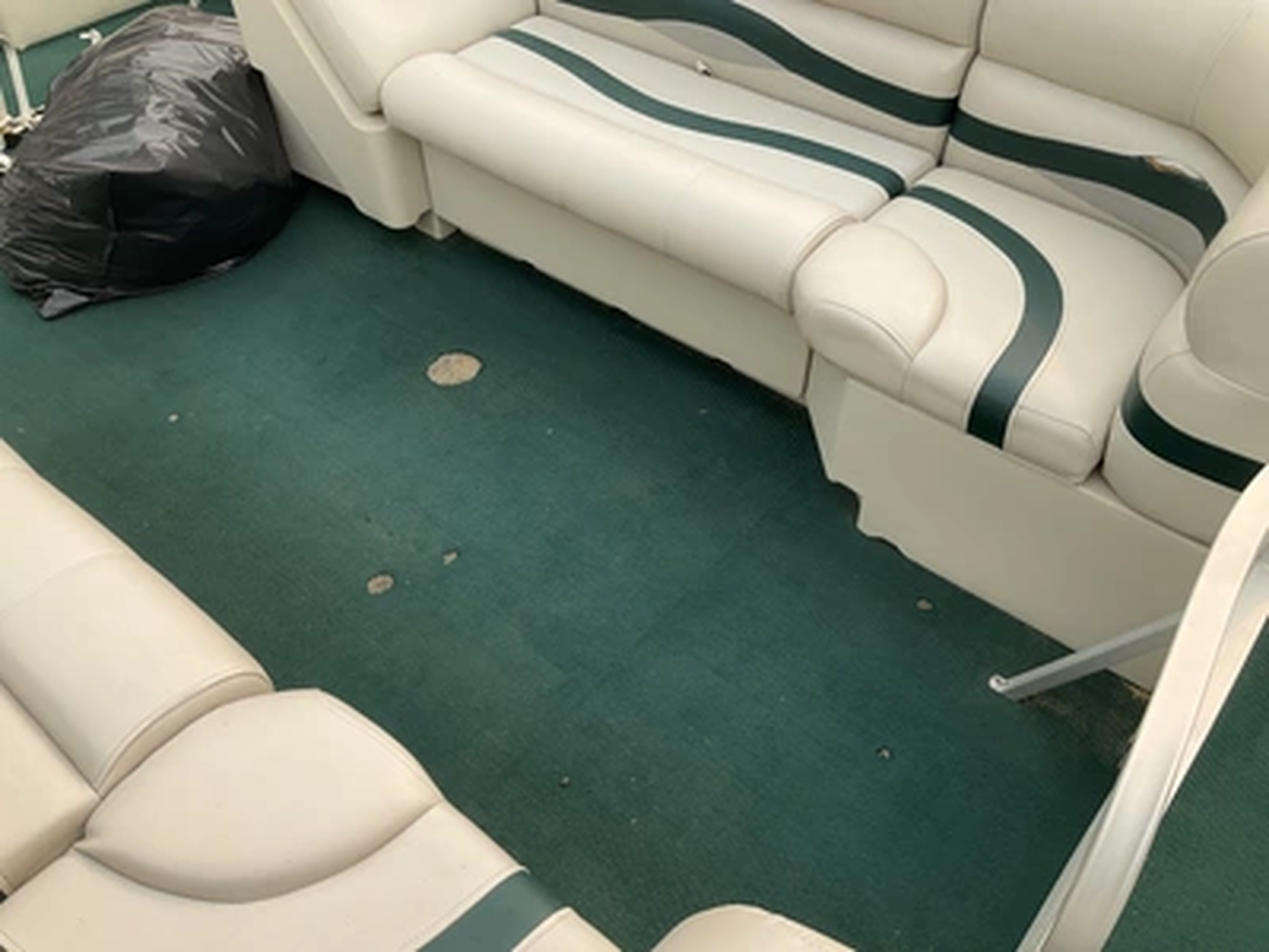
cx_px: 634
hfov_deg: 61.7
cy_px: 476
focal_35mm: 29
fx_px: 1063
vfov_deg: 48.2
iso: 25
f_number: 1.8
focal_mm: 3
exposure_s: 1/855
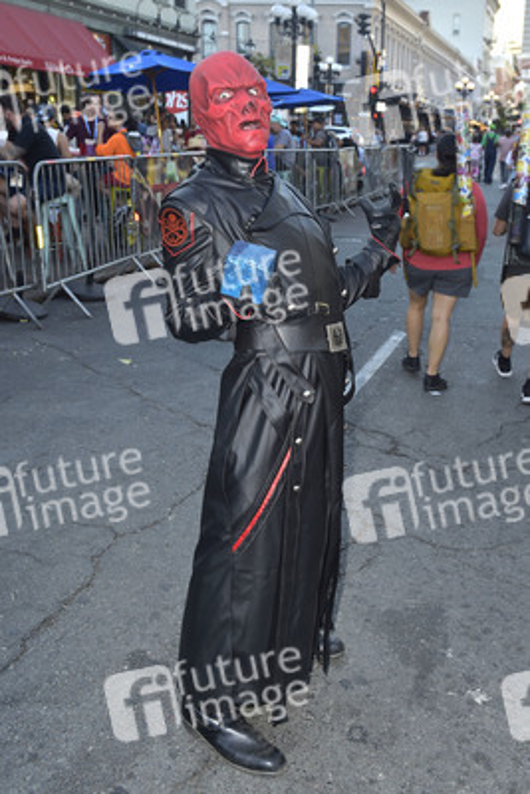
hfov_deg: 38.9
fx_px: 750
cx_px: 265
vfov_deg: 55.8
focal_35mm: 34
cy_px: 397
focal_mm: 34
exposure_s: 1/250
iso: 320
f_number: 6.3
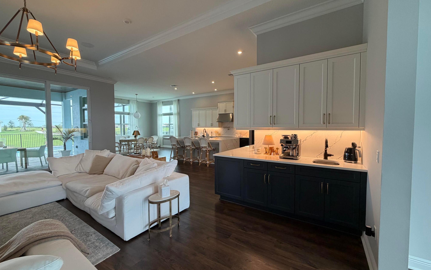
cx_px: 216
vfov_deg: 74.8
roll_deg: +0.3
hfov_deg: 101.5
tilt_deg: -3.5
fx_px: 176
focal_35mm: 15
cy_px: 134
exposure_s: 1/120
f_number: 2.2
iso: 160
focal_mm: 2.22
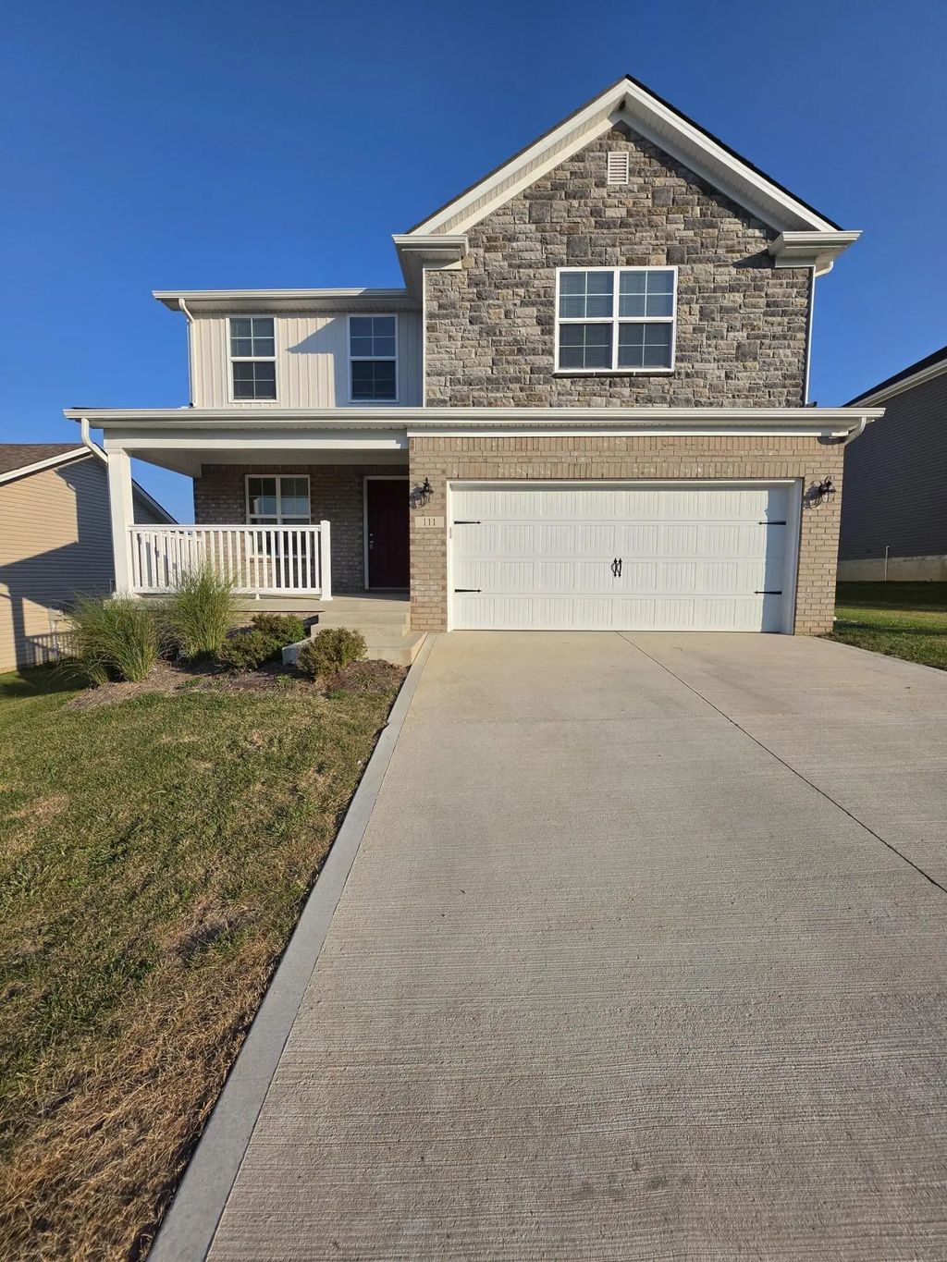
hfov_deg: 89.9
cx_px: 474
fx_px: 474
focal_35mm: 13
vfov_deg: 106.2
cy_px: 631
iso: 32
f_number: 1.9
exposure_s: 1/1751
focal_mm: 2.2
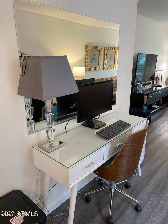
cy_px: 112
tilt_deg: -17.0
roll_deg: +0.2
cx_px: 84
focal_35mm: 26
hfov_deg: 53.1
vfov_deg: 67.3
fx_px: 168
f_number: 1.6
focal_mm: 4.2
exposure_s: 1/60
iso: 160
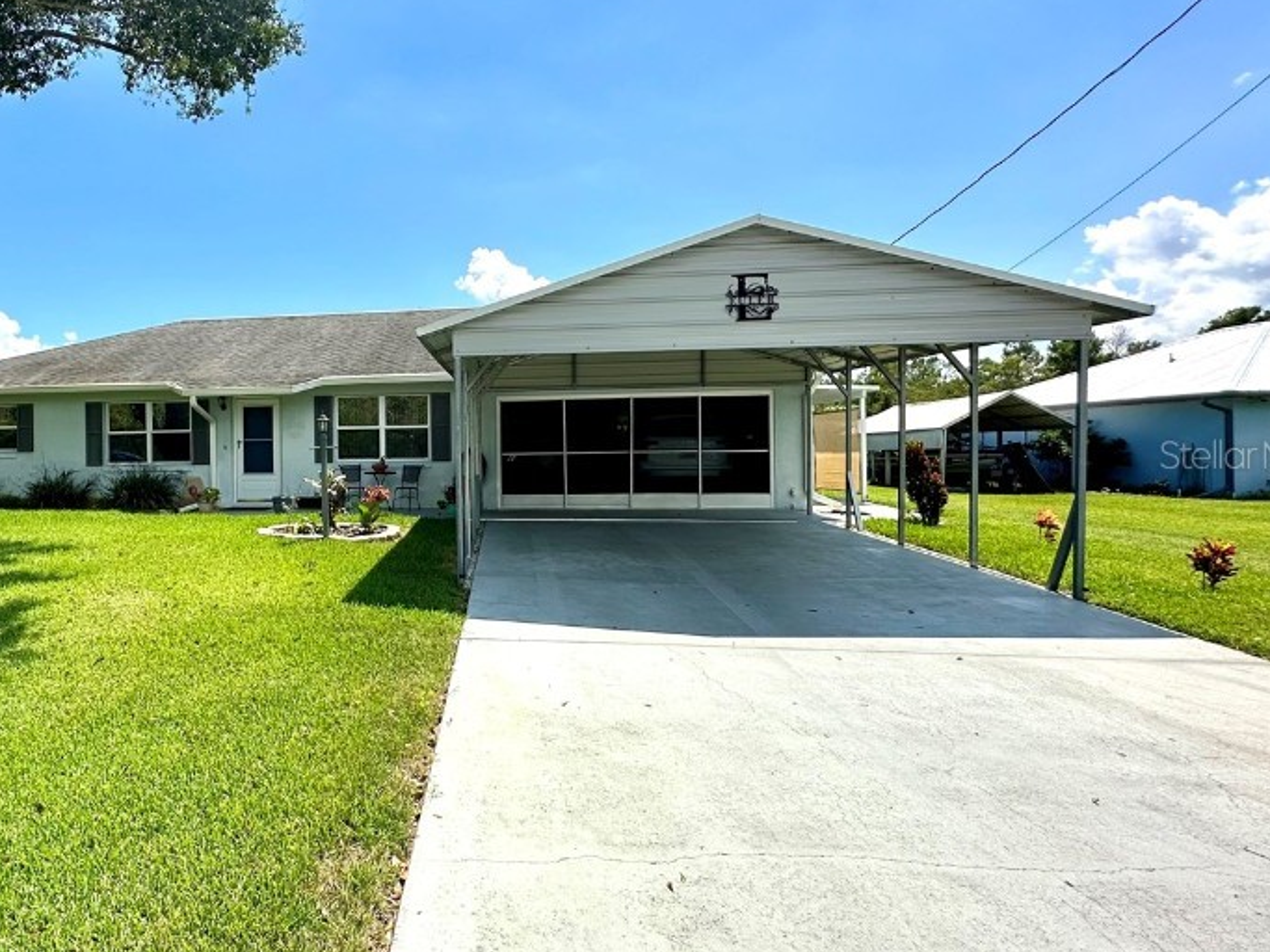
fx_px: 770
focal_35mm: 21
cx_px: 383
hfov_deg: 75.5
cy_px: 454
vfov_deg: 63.4
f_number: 2.2
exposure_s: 1/2451
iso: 50
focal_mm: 2.22
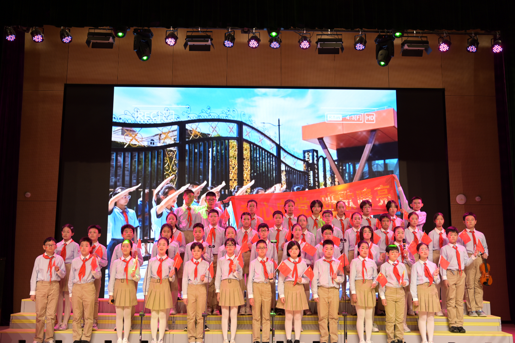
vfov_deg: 35.0
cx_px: 258
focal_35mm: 38
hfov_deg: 50.7
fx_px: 543
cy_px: 172
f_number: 4
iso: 180
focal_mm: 38
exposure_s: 1/40
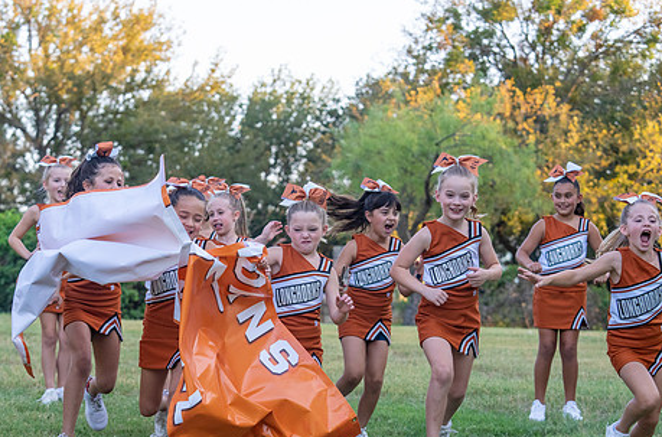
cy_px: 302
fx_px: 1797
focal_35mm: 98
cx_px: 271
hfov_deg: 20.9
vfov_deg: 13.8
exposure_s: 1/1000
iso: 1600
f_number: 4
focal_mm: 70
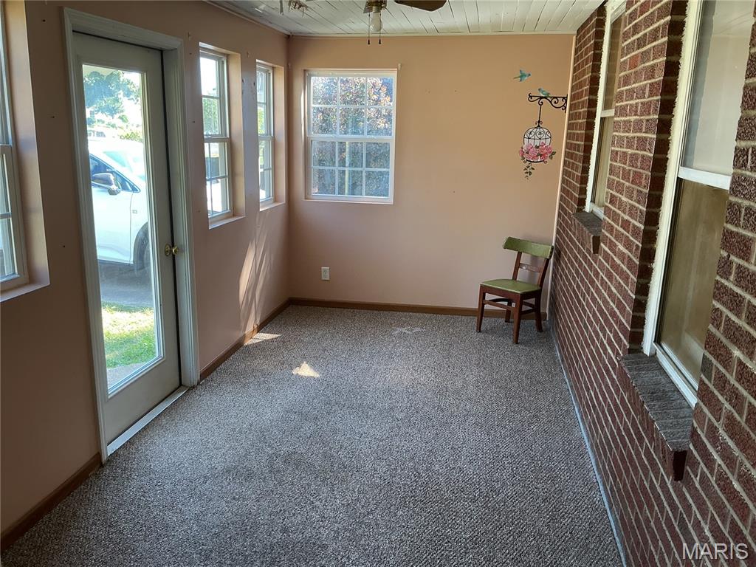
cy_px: 284
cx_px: 378
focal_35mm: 29
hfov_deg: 61.7
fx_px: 633
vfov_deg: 48.2
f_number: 1.8
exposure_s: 1/60
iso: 40
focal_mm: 3
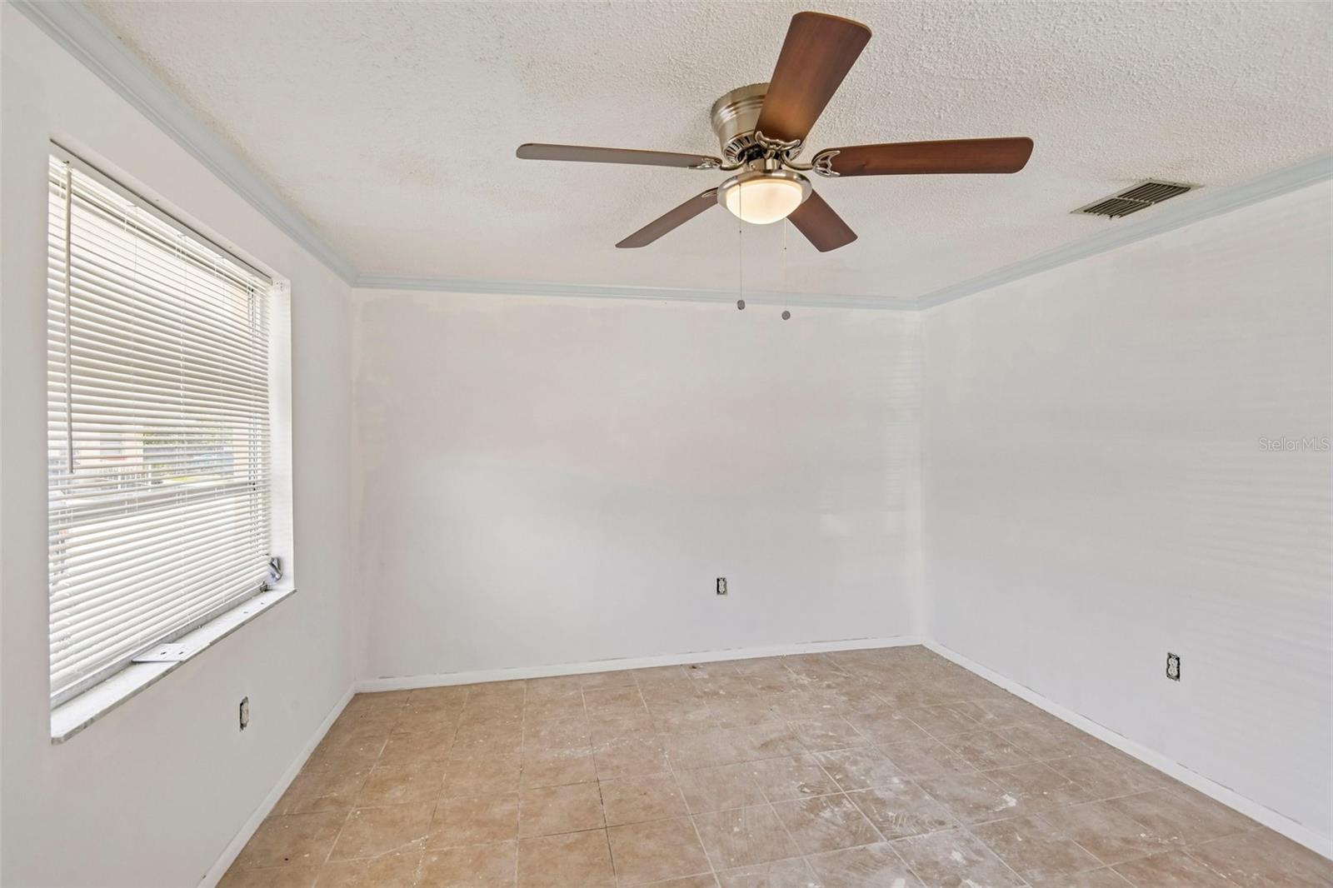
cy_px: 444
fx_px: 592
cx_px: 666
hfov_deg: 96.7
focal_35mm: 16
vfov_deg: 73.7
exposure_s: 1/160
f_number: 8
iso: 400
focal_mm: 16
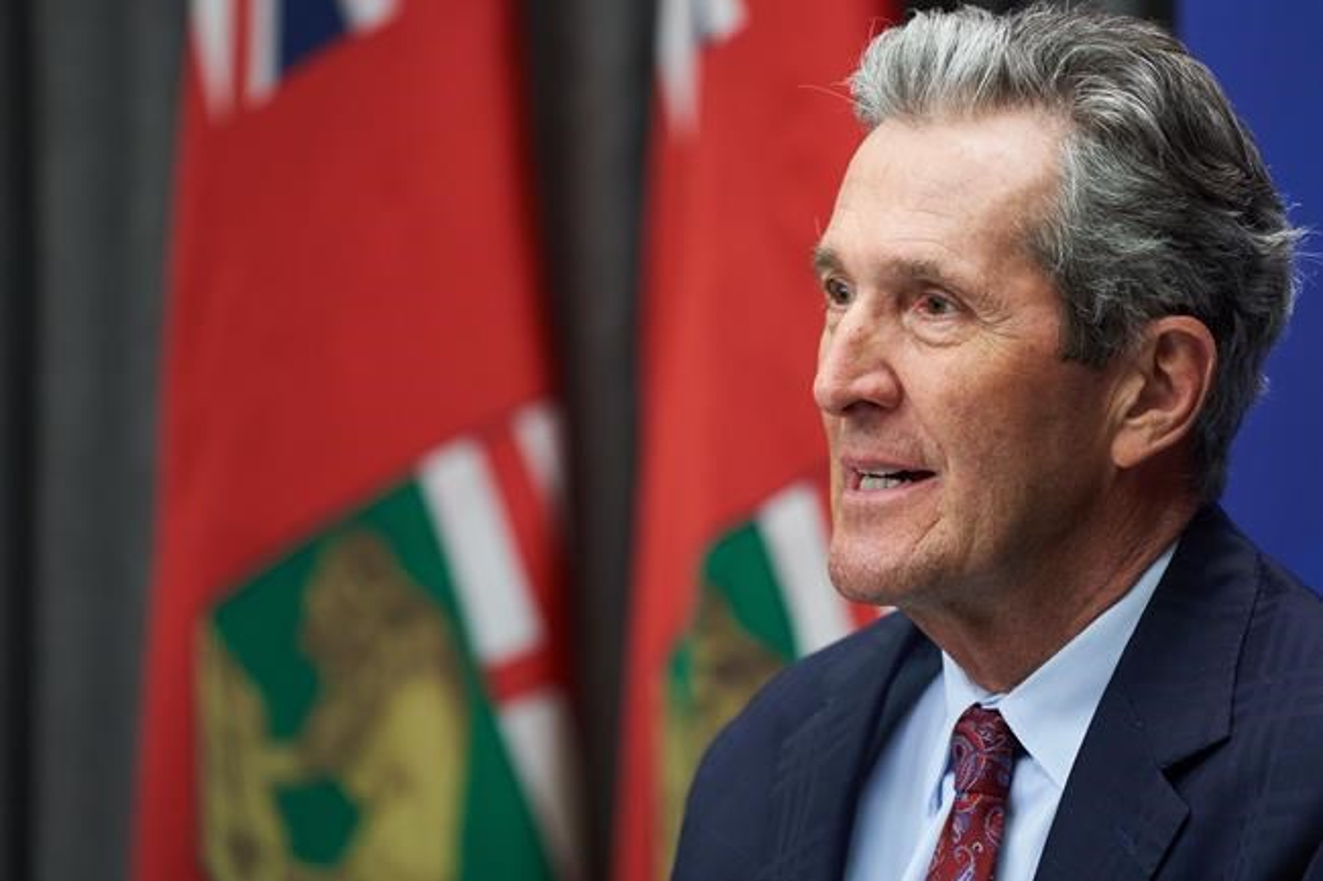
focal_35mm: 200
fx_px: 7348
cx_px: 662
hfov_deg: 10.3
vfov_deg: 6.9
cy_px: 440
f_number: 4
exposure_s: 1/200
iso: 3200
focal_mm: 200
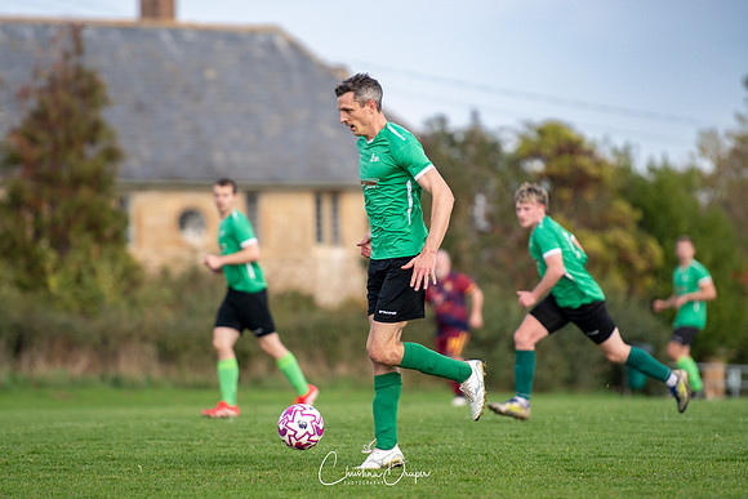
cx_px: 374
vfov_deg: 4.6
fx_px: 6234
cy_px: 250
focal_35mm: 300
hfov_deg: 6.9
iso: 320
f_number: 2.8
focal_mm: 200
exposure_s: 1/2000
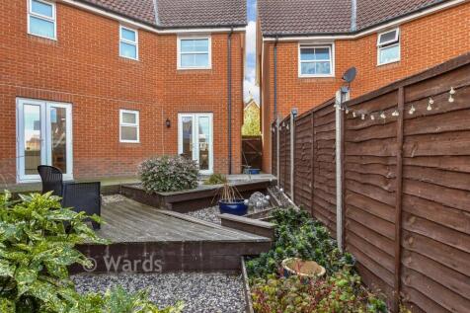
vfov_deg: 77.3
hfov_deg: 100.4
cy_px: 156
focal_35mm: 15
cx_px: 235
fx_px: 196
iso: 160
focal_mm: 10
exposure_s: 1/30
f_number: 8
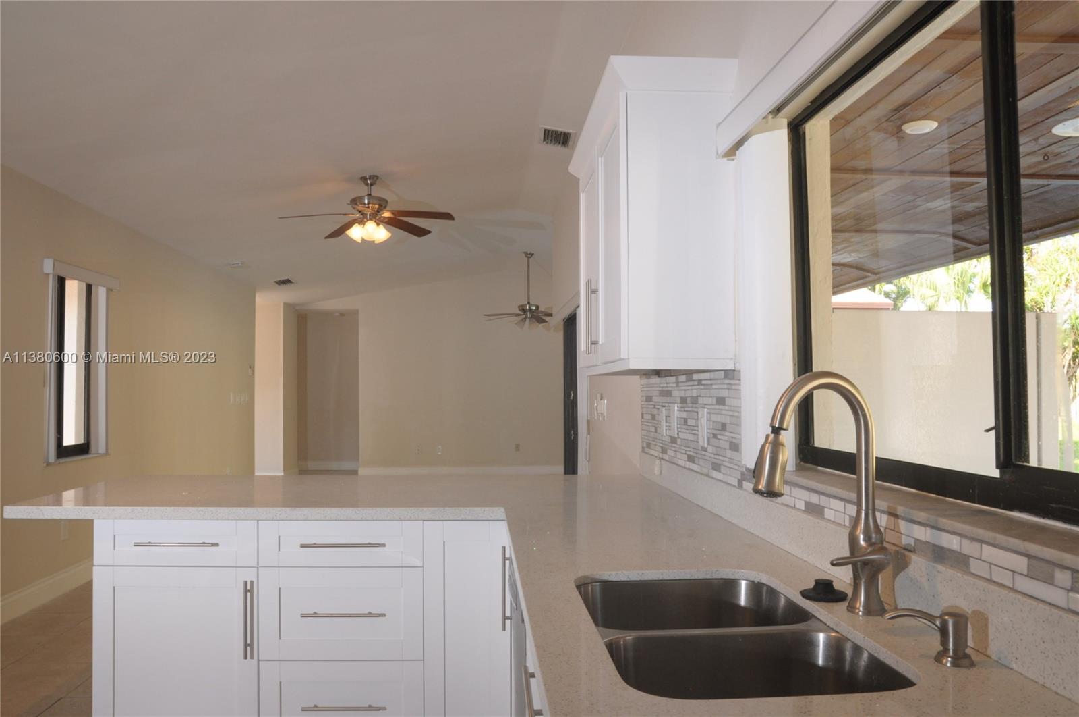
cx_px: 540
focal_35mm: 27
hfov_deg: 67.5
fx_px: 808
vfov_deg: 47.8
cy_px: 358
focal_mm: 18
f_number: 13
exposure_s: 1/15
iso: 500
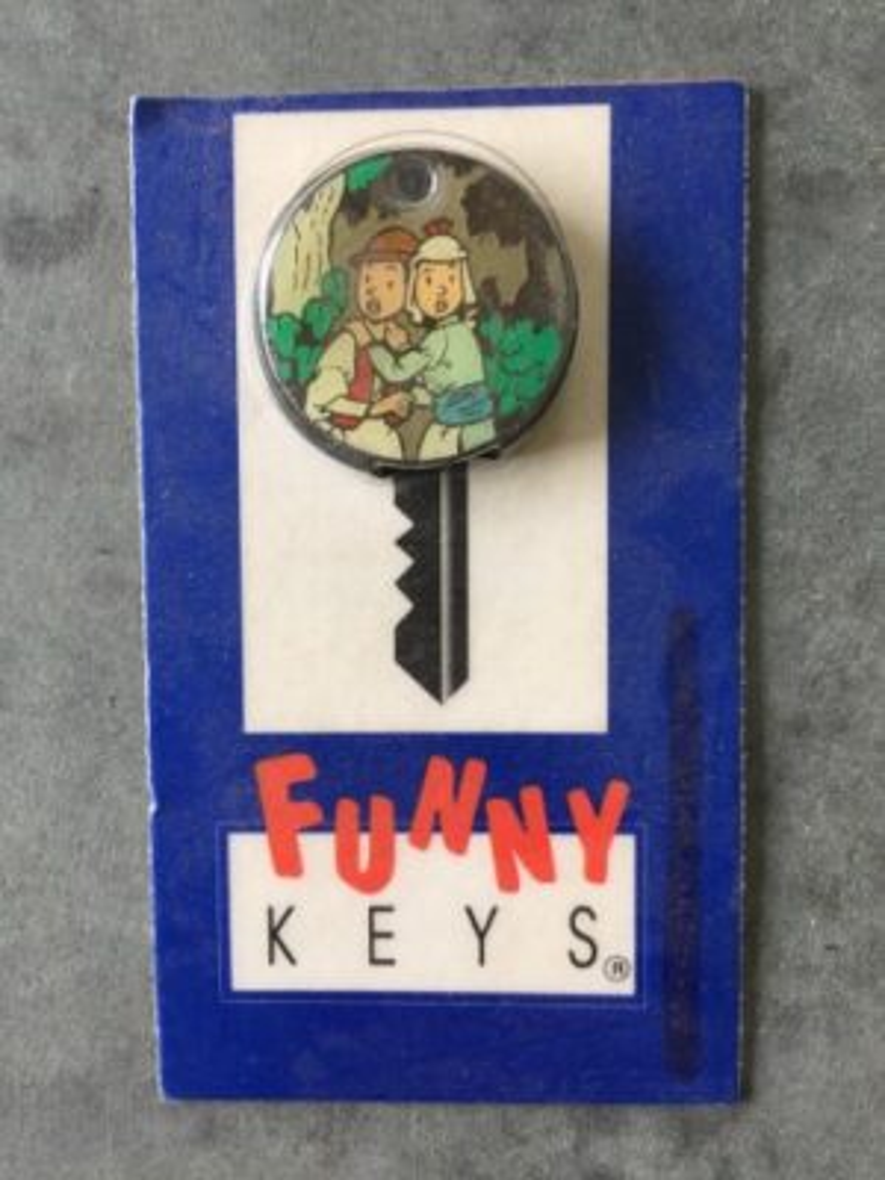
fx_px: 989
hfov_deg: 48.2
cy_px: 590
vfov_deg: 61.7
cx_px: 442
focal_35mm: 29
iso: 32
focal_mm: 4.15
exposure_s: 1/50
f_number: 2.2
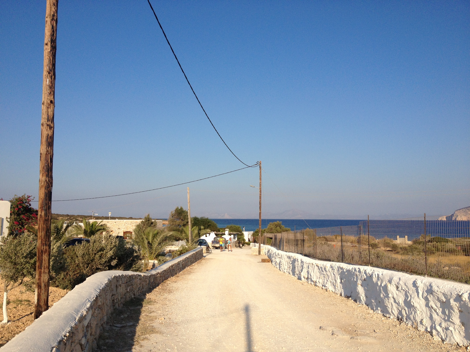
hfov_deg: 52.6
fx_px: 475
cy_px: 176
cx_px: 235
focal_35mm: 35
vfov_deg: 40.7
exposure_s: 1/2304
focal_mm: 4.28
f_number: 2.4
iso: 50
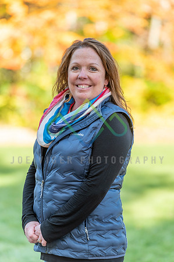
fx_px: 1453
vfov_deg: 10.3
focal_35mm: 200
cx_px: 87
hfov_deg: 6.9
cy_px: 131
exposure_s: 1/200
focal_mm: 200
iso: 100
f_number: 4.5
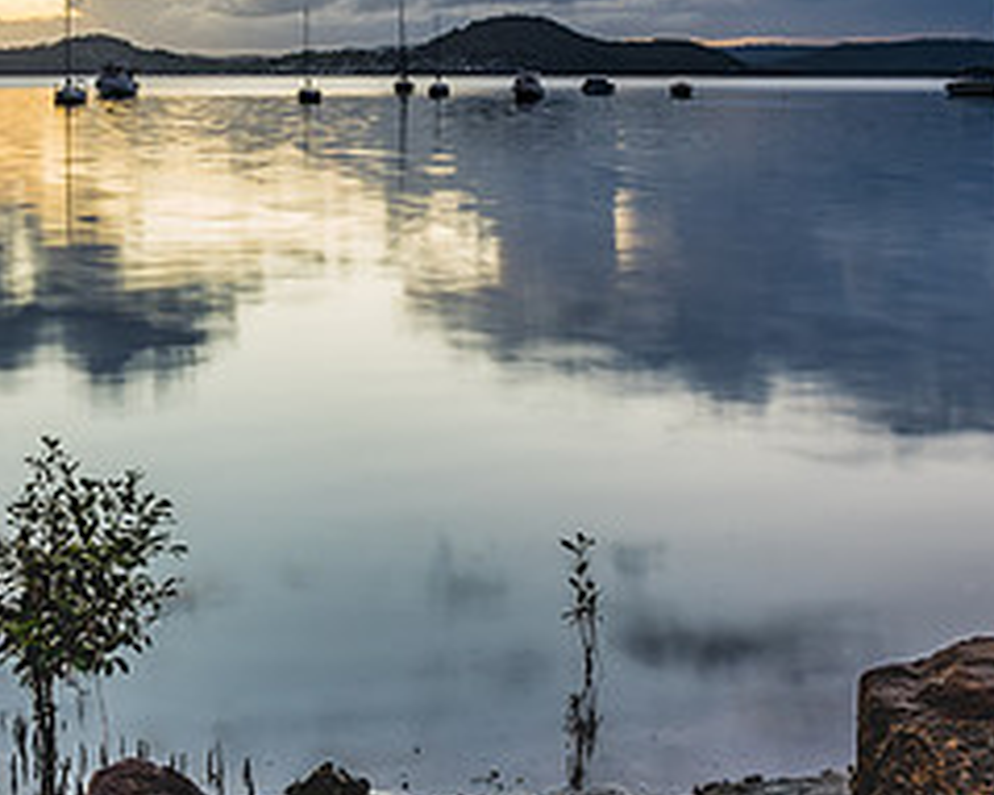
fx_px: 1647
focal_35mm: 56
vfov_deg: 26.3
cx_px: 499
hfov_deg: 33.6
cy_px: 89
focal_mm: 16
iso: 50
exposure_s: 1.3
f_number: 16
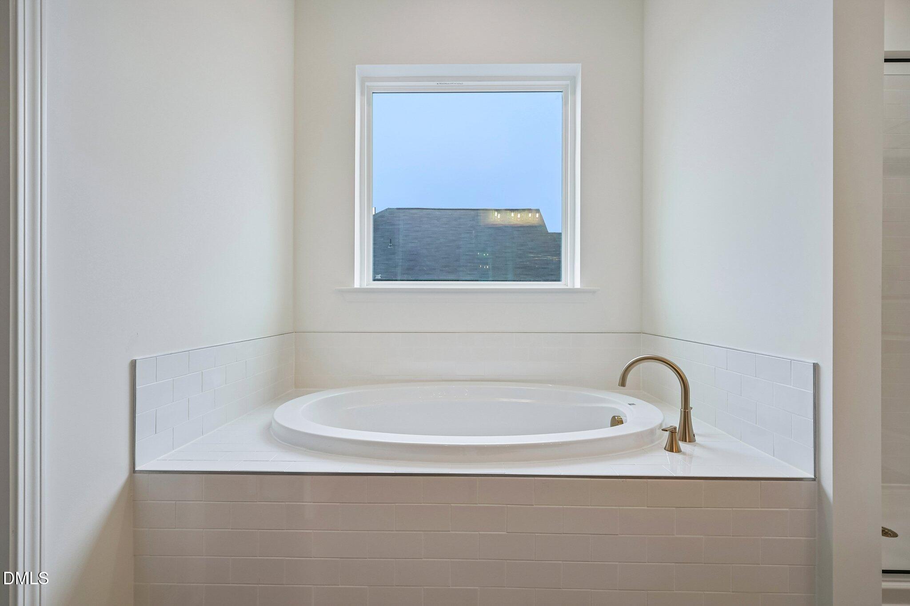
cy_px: 303
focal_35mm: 17
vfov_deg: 70.4
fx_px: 430
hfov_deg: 93.3
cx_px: 455
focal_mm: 17
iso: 100
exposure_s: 1/40
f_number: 8
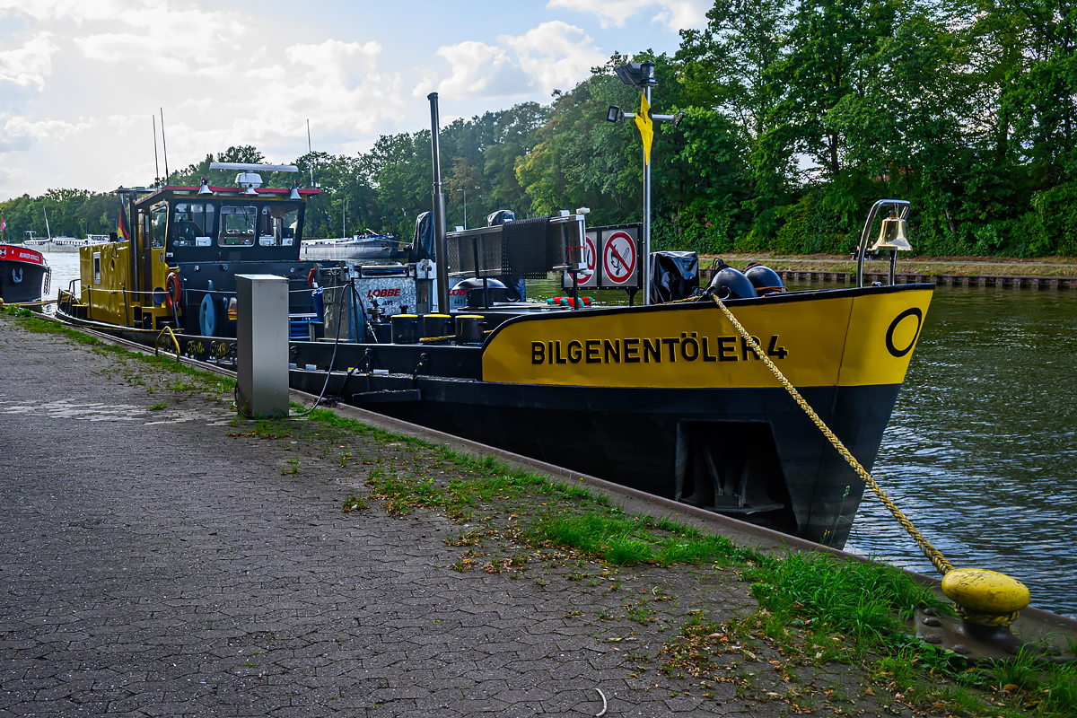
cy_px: 359
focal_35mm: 33
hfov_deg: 57.2
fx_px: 987
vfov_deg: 40.0
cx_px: 538
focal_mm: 22
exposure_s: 1/180
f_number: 8
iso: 200
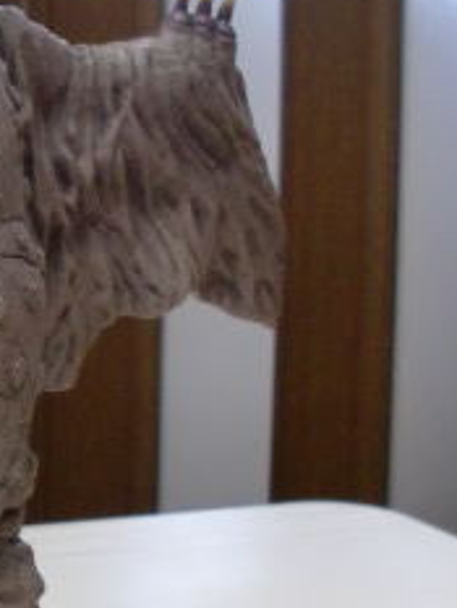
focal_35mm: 99
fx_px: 1741
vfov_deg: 19.8
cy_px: 274
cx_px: -144
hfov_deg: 14.3
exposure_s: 1/60
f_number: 2.8
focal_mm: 6.3
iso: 320
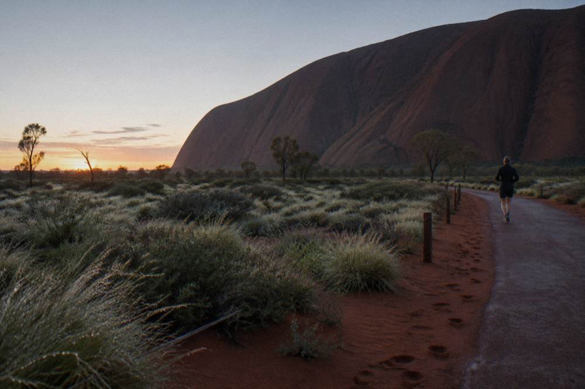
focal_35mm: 64
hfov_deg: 31.4
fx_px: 1040
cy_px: 194
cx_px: 292
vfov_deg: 21.2
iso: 6400
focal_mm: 64
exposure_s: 1/20
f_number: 9
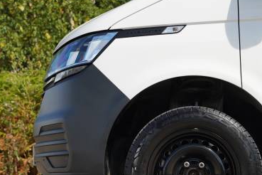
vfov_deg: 16.0
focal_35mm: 85
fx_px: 620
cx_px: 165
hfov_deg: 23.8
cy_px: 131
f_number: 4.5
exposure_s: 1/200
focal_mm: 49.1
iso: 100
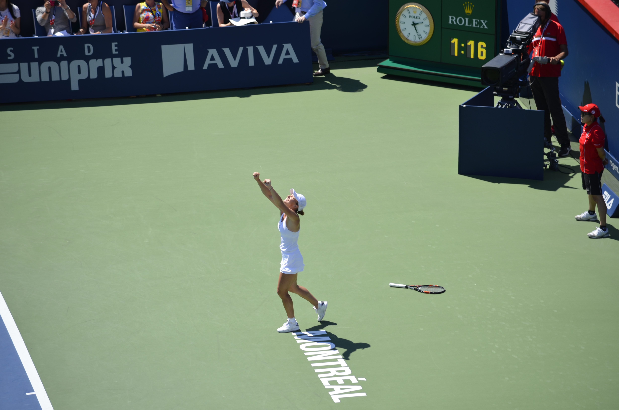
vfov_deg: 5.4
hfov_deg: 8.1
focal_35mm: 255
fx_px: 4376
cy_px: 205
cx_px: 310
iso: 100
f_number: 5
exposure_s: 1/640
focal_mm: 170
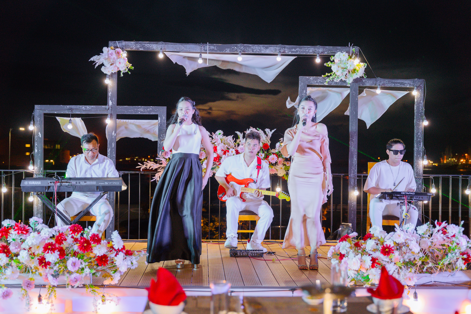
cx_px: 236
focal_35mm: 46
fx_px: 608
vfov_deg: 28.9
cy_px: 157
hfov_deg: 42.3
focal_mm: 46.5
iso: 1600
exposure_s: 1/125
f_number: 3.2
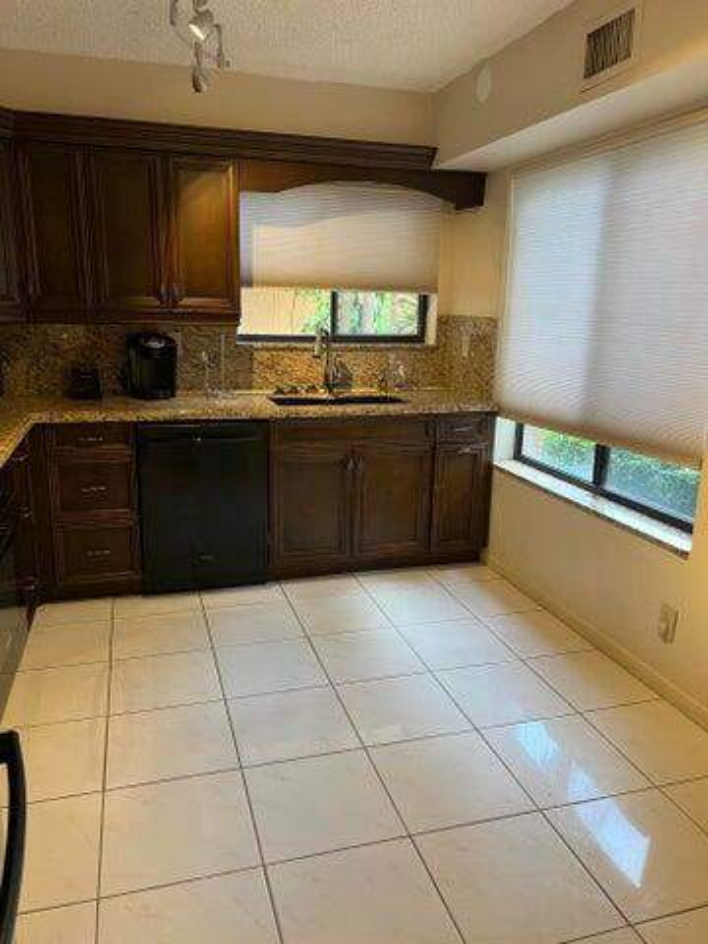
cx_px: 354
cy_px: 472
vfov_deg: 67.3
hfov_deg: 53.1
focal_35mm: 26
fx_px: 709
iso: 100
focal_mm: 5.7
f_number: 1.5
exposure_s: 1/60
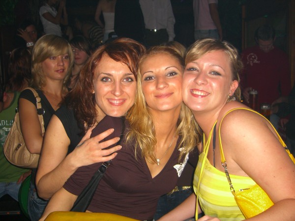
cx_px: 148
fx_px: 324
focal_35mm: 38
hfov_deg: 49.0
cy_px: 110
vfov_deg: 37.7
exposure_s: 1/60
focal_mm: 7.9
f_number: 2.8
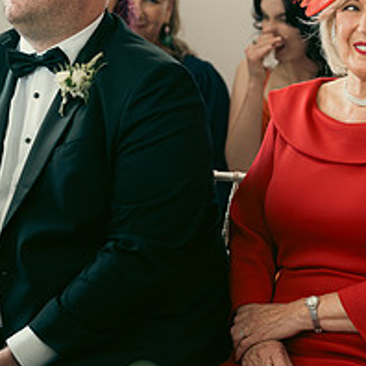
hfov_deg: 10.0
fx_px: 2081
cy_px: 167
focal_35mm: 174
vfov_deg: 10.0
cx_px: 214
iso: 800
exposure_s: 1/160
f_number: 3.5
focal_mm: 70
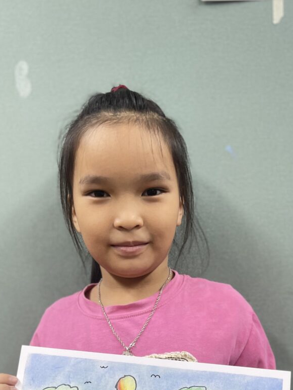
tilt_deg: -2.5
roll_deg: +0.1
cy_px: 313
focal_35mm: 45
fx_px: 508
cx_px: 135
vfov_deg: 40.3
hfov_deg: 32.2
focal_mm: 5.1
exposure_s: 1/100
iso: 100
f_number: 1.6
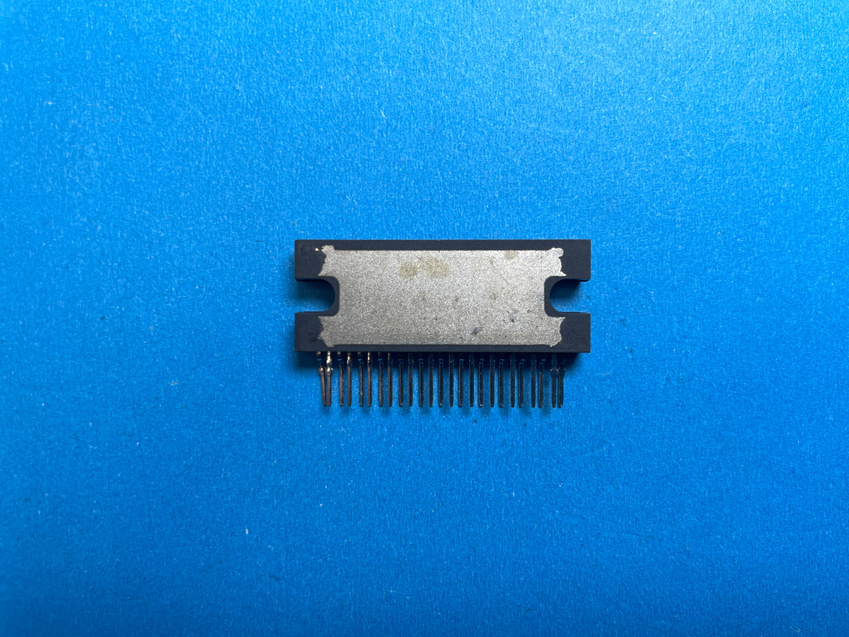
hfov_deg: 67.3
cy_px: 318
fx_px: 638
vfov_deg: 53.1
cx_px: 424
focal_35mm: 26
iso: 32
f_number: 1.6
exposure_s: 1/100
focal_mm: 4.2
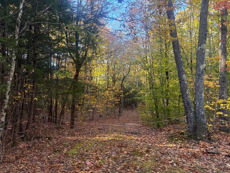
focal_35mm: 26
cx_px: 115
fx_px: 173
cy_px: 86
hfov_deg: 67.3
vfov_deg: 53.1
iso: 125
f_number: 1.6
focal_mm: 5.96
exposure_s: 1/181
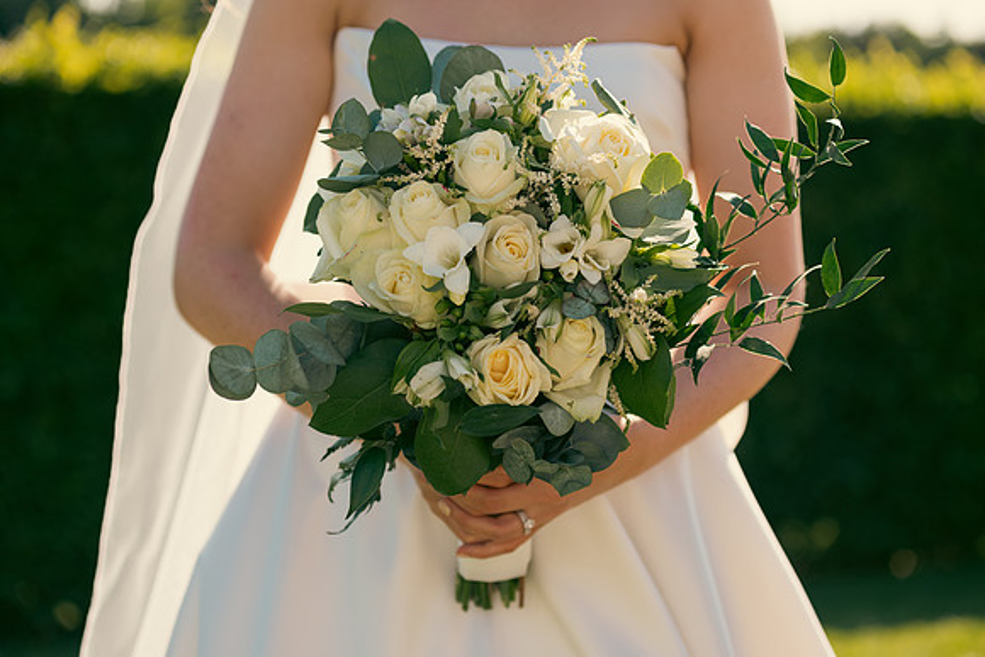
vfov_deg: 17.1
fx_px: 2189
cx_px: 492
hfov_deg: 25.4
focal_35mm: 80
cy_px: 328
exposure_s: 1/1000
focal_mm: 80
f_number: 3.5
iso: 200
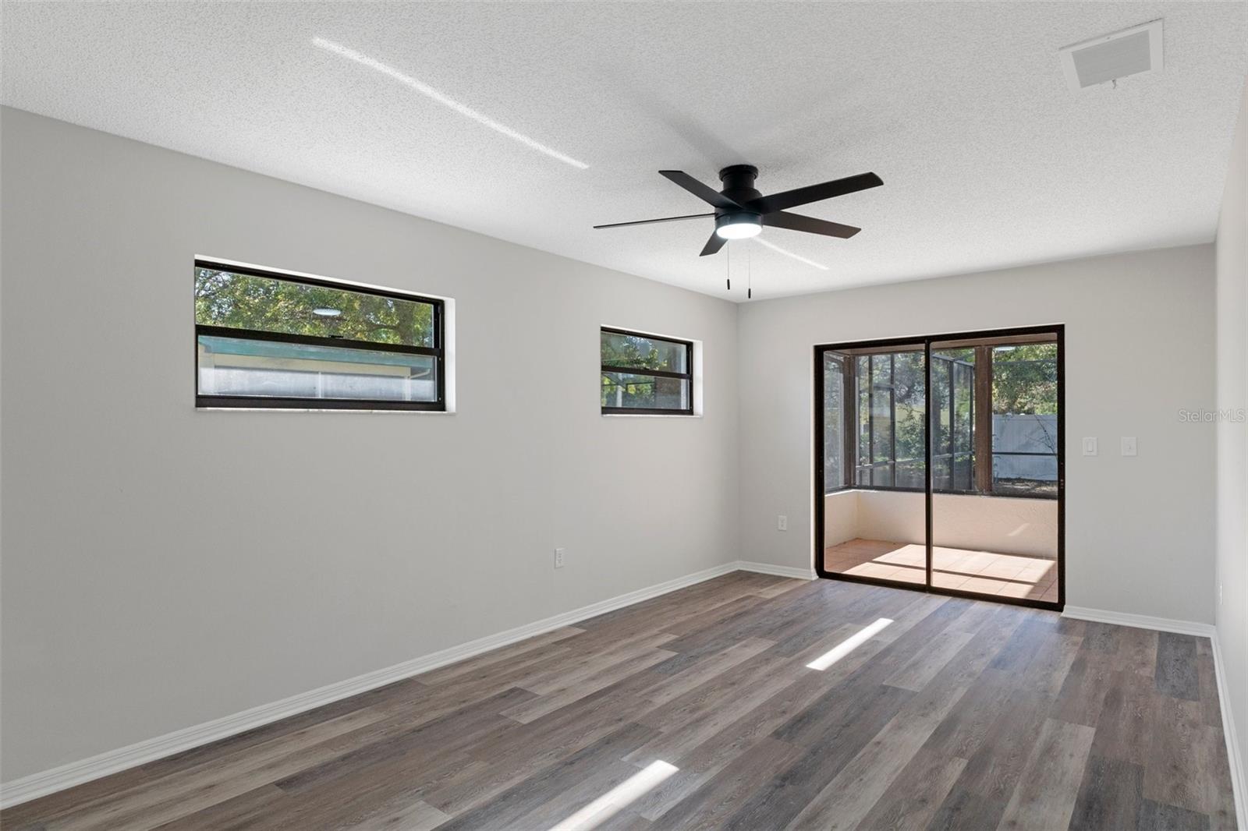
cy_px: 416
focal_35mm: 20
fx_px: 676
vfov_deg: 63.2
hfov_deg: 85.4
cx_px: 624
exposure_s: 1/15
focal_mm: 13
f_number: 8
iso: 320
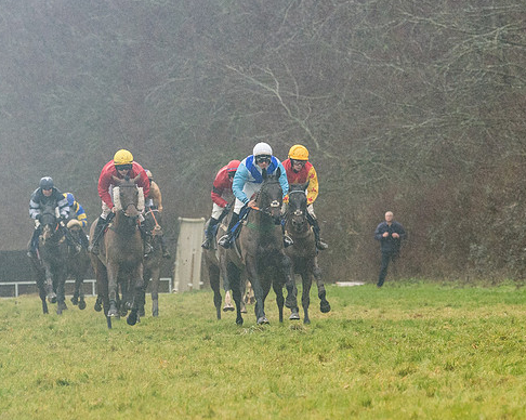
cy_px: 200
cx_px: 263
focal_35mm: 404
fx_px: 6284
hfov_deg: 4.8
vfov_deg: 3.8
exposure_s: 1/1000
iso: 1000
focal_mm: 155
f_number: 4.5
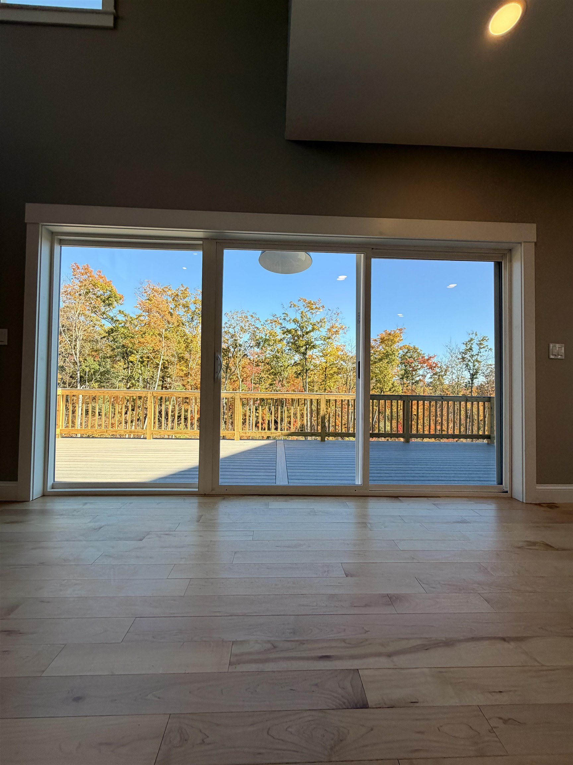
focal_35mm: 14
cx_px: 286
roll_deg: -0.6
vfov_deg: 102.1
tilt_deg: +0.9
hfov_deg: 85.7
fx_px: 309
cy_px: 382
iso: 50
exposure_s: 1/376
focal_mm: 2.22
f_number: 2.2
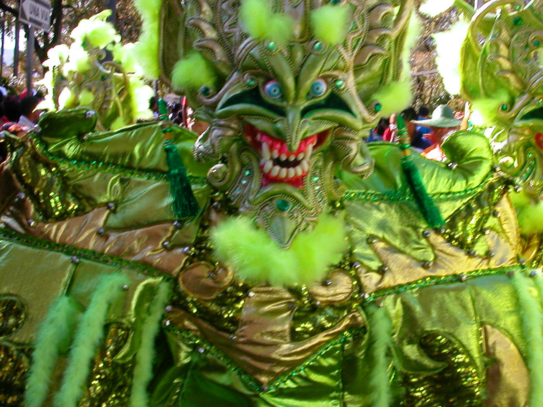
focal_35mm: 46
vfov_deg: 31.5
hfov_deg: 41.0
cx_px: 330
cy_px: 213
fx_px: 722
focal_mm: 5.6
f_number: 4.5
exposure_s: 1/168
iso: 100
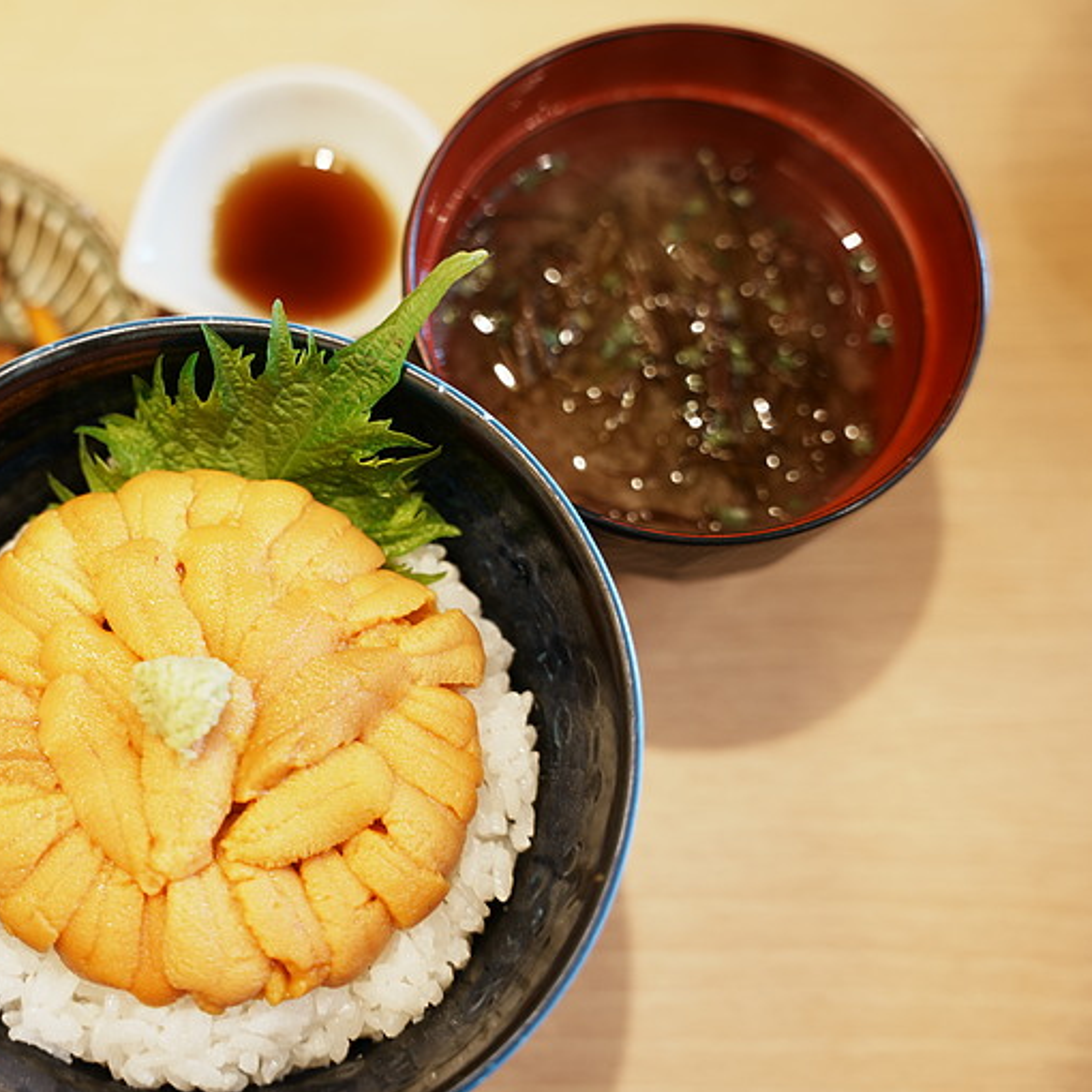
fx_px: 1861
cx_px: 291
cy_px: 555
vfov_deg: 32.7
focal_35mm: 52
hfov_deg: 32.2
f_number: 2.8
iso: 250
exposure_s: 1/15
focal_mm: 40.1
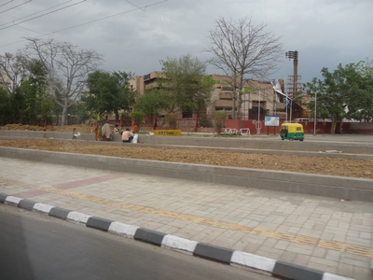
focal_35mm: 28
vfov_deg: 49.7
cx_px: 186
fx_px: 302
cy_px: 140
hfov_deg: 63.4
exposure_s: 1/320
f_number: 3.3
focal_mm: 4.7
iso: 100
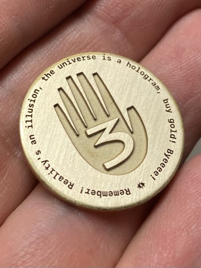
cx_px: 100
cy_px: 134
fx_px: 201
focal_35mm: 26
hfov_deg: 53.1
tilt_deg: -68.8
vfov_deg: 67.3
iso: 80
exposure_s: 1/60
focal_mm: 4.25
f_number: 1.8
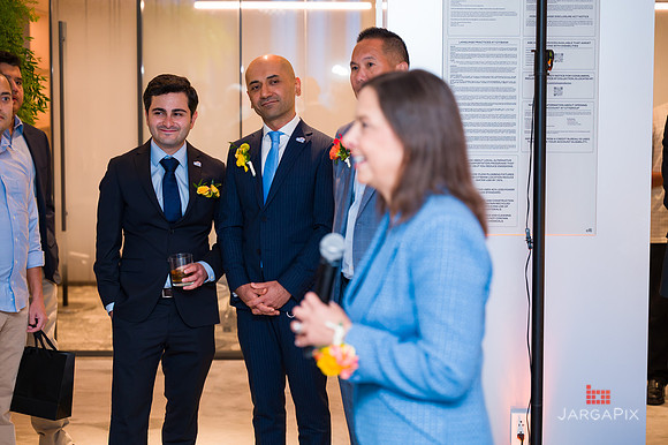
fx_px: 1380
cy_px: 222
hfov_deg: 27.2
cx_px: 334
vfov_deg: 18.3
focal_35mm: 74
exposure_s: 1/160
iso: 800
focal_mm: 74
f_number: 3.2
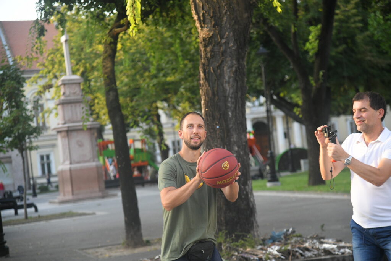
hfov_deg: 23.6
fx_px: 934
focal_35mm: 86
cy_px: 130
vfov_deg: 15.9
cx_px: 196
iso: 3200
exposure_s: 1/2000
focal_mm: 86
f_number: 4
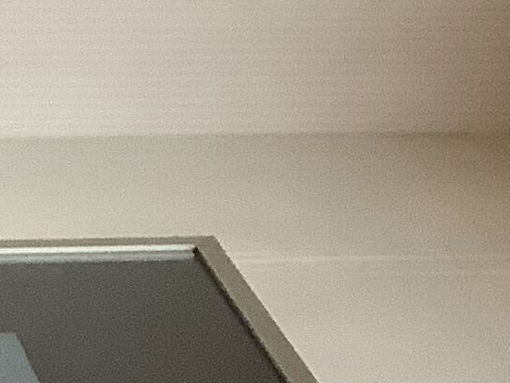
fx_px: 2756
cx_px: -515
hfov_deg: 9.8
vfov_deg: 7.6
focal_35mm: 187
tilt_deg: -30.6
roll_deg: -0.5
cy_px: 748
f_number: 2.4
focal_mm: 3.3
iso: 160
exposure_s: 1/60
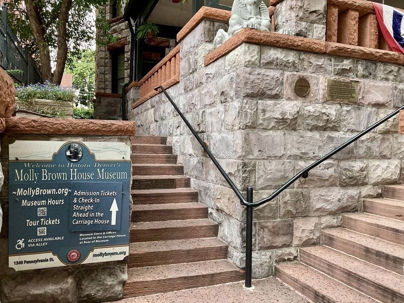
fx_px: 327
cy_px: 152
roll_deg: -0.8
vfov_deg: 49.7
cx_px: 202
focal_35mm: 28
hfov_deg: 63.4
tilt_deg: -1.2
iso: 250
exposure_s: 1/40
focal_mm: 3.99
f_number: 1.8
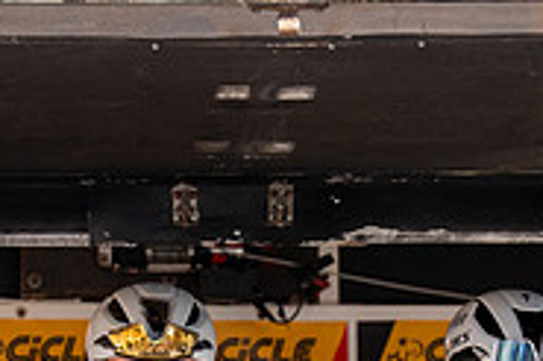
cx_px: 112
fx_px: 7957
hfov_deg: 3.9
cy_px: 511
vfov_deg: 2.6
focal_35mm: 528
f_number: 5.6
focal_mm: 159
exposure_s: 1/1000
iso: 800
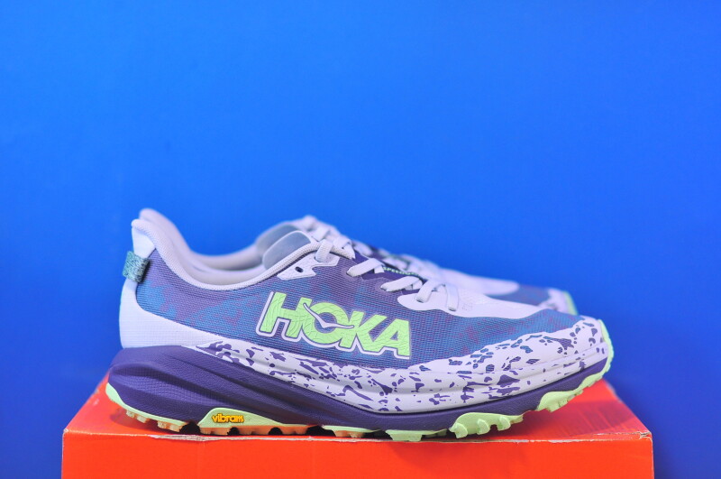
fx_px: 1500
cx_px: 360
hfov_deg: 27.0
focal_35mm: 75
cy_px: 240
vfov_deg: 18.1
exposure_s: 1/320
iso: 250
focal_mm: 50
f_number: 2.2
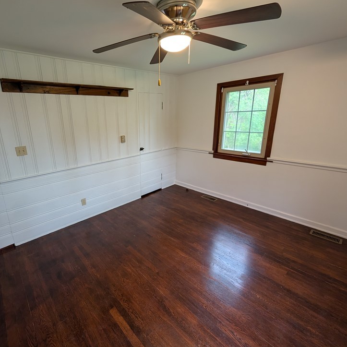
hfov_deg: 89.9
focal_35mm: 15
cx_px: 138
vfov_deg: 91.1
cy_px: 166
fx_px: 170
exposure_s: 1/23.8
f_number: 1.7
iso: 116
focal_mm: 2.02
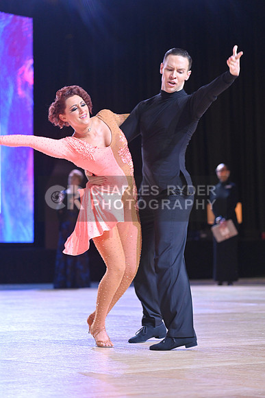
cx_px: 132
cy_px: 199
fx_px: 1434
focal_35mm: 130
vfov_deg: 15.8
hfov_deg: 10.6
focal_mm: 130
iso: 2000
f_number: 4
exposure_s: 1/250
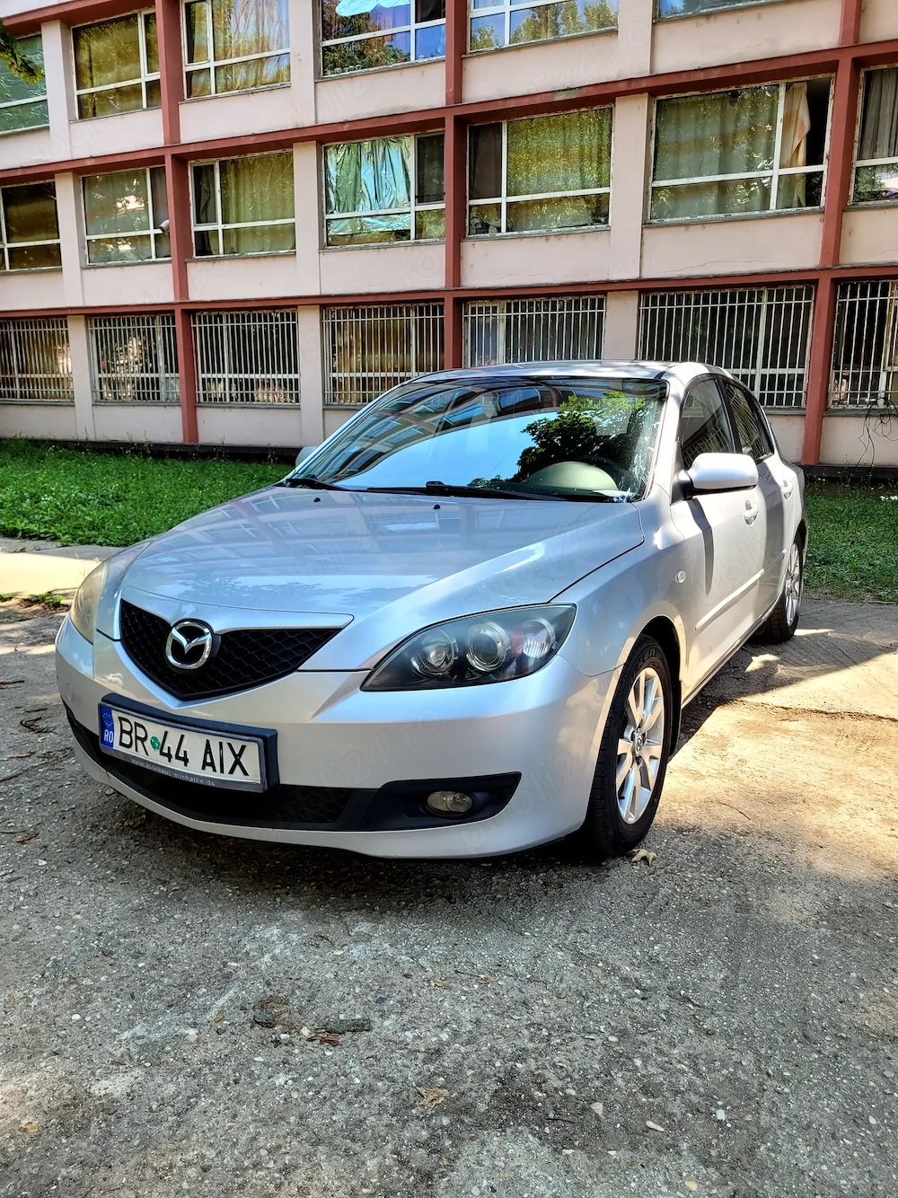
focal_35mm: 26
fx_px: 900
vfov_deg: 67.3
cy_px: 599
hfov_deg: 53.0
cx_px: 449
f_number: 1.8
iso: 40
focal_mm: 5.4
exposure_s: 1/403
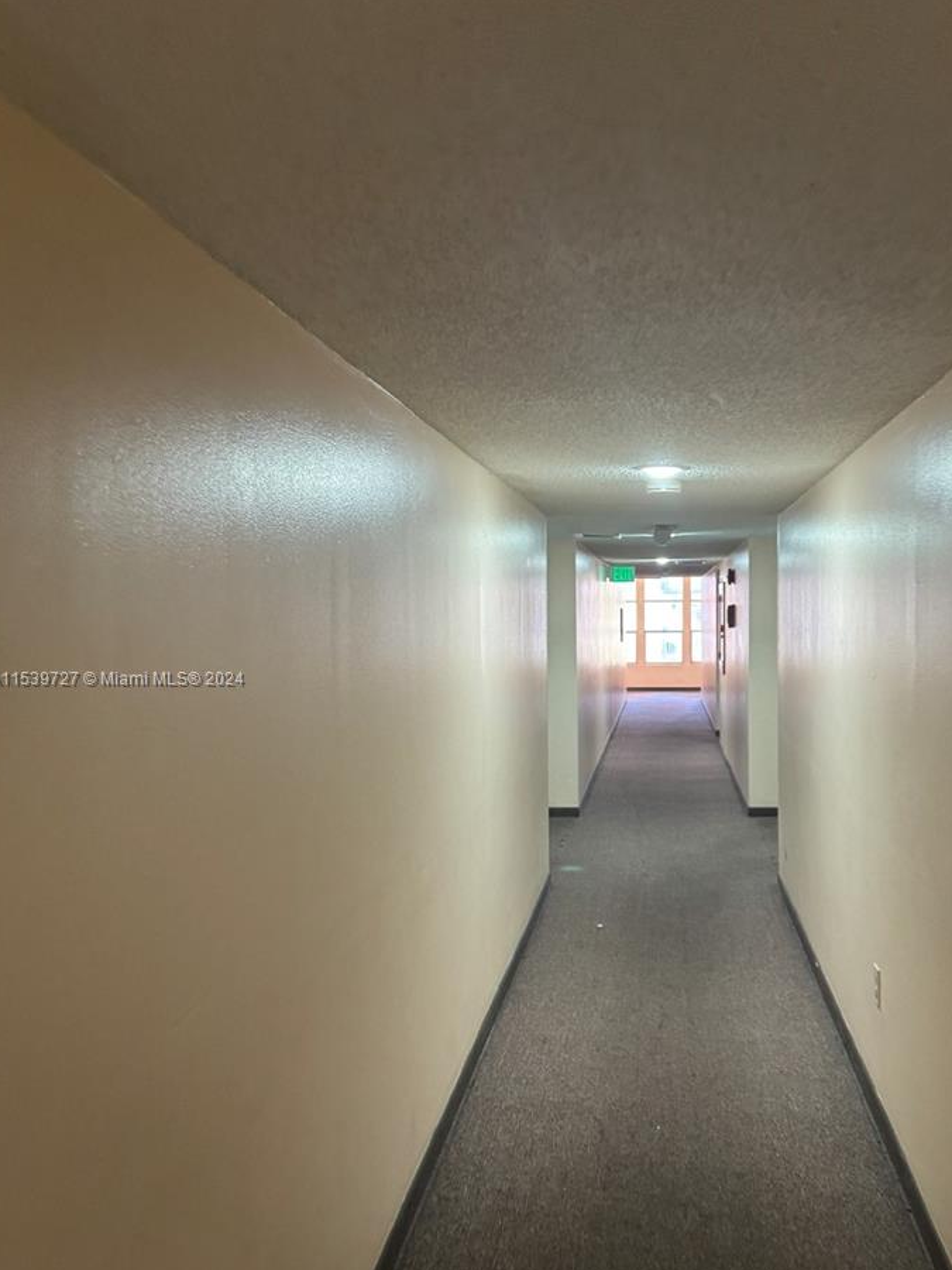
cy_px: 680
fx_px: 1173
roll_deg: +1.1
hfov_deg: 43.6
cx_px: 621
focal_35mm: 32
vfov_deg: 56.8
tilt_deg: +1.7
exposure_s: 1/60
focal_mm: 6.86
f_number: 1.78
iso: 320
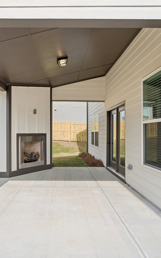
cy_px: 132
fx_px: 154
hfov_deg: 54.1
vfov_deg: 79.6
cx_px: 56
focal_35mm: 22
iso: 320
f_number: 8
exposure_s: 1/400
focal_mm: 14
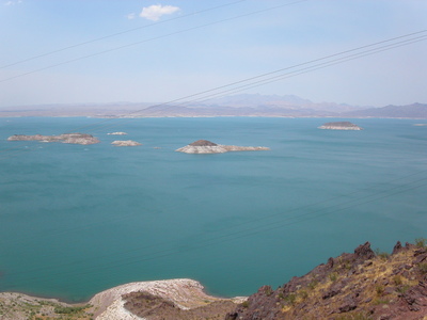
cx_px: 214
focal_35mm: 38
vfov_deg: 37.7
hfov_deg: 49.0
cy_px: 160
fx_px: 469
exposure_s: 1/350
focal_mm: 7.8
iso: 100
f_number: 8
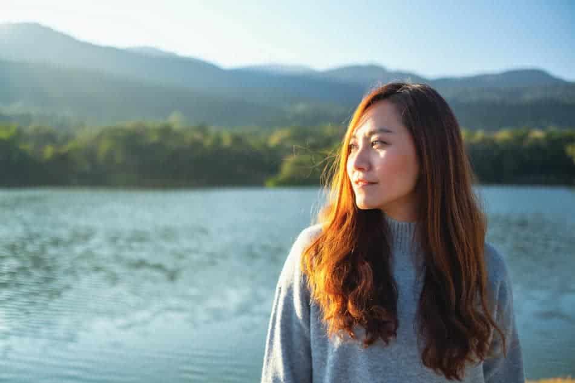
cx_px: 288
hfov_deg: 54.4
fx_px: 559
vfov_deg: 37.8
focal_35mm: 35
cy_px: 192
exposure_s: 1/4400
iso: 200
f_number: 1.4
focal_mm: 23
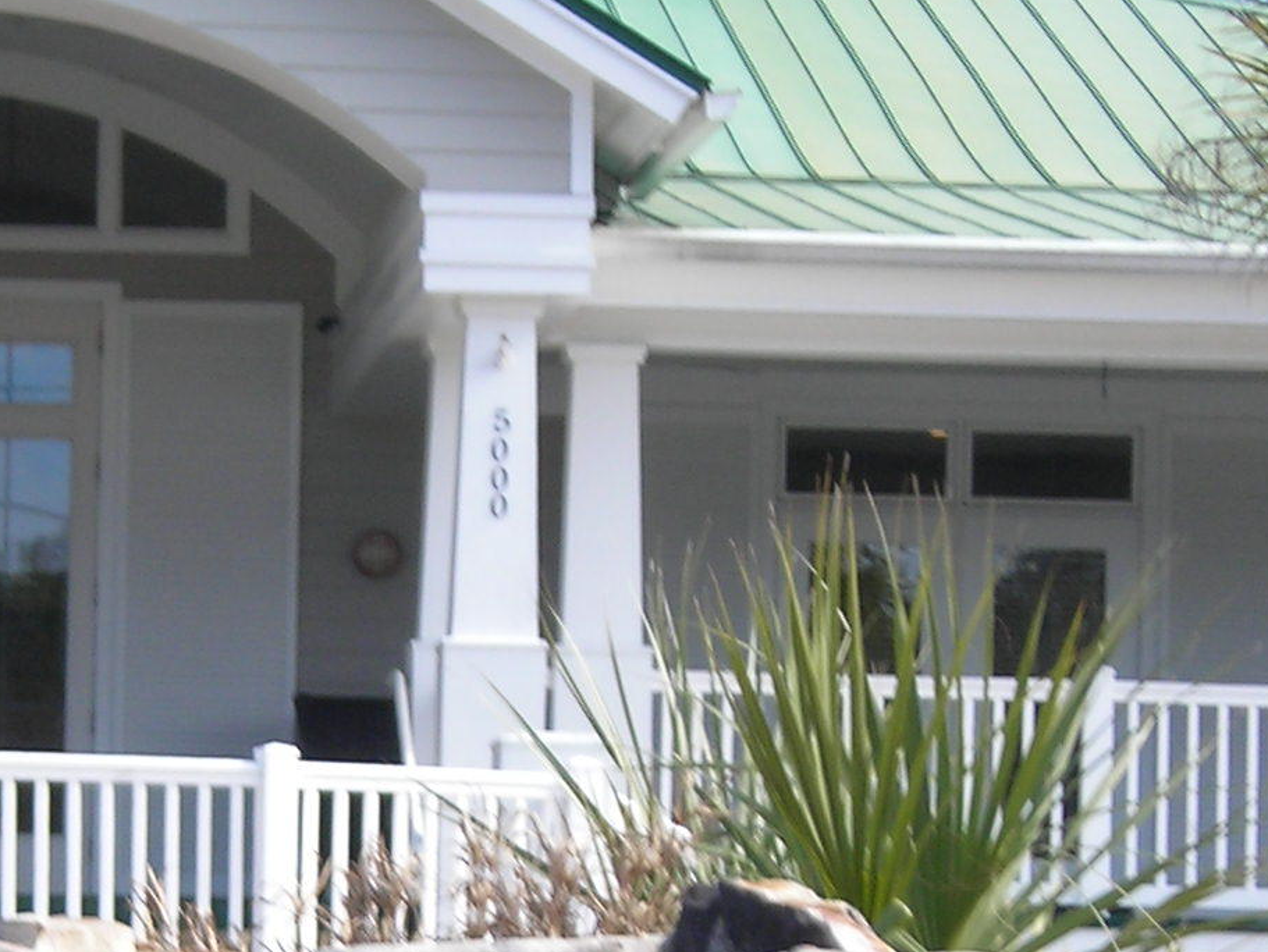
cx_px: 129
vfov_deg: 6.7
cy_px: 1244
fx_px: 8025
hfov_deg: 9.0
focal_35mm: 219
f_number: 4.2
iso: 50
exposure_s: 1/184
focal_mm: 12.7
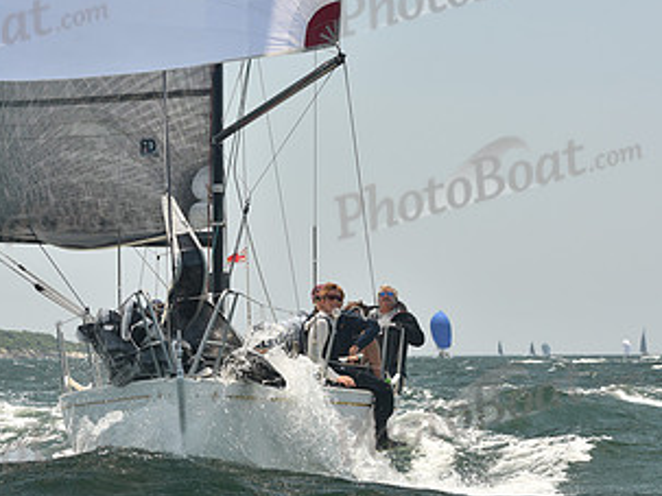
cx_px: 223
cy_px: 327
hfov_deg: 15.3
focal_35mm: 129
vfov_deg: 11.5
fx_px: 2466
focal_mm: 70
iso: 250
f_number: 5.6
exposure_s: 1/640
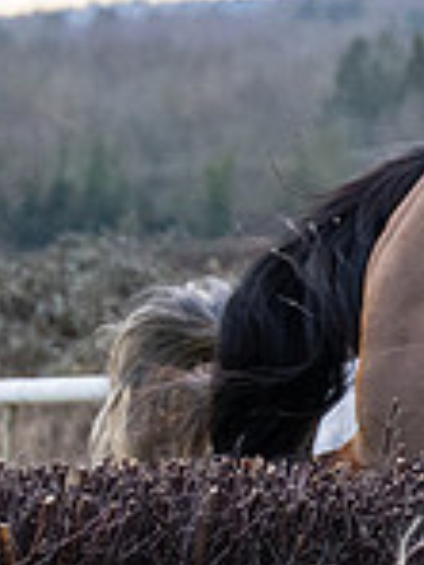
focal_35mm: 588
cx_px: 1387
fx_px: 9603
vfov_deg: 3.4
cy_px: 385
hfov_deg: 2.5
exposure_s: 1/1250
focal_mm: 74
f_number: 2.8
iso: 800
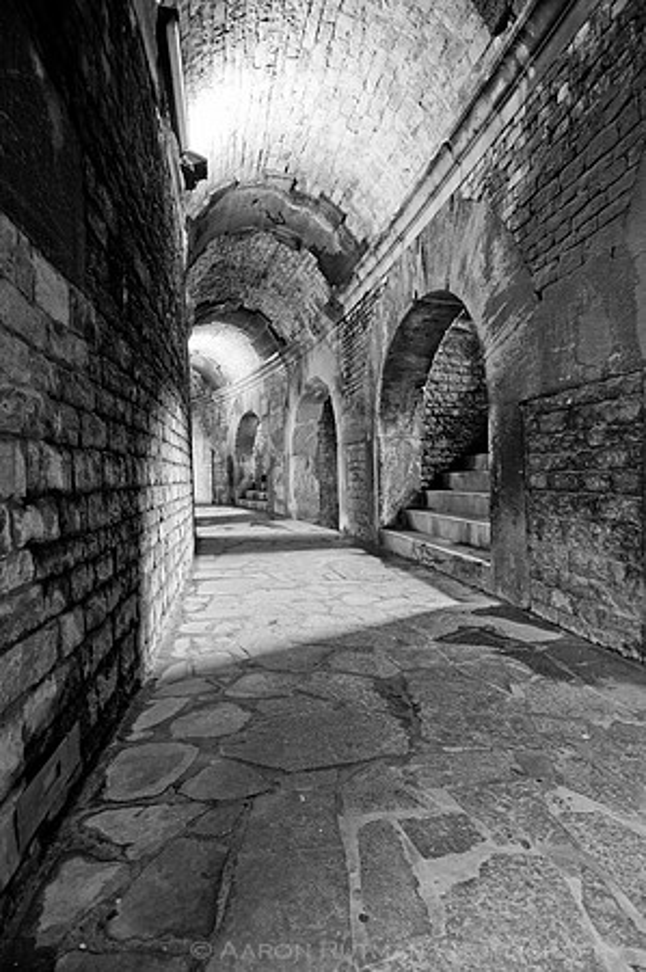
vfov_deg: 90.1
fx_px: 486
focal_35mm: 18
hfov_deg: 67.3
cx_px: 323
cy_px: 486
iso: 200
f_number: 4
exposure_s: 1/10
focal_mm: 12
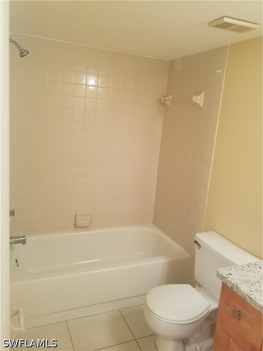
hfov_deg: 53.1
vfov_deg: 67.3
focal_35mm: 26
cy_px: 176
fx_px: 263
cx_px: 132
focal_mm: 4.2
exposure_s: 1/24
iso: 200
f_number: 1.7
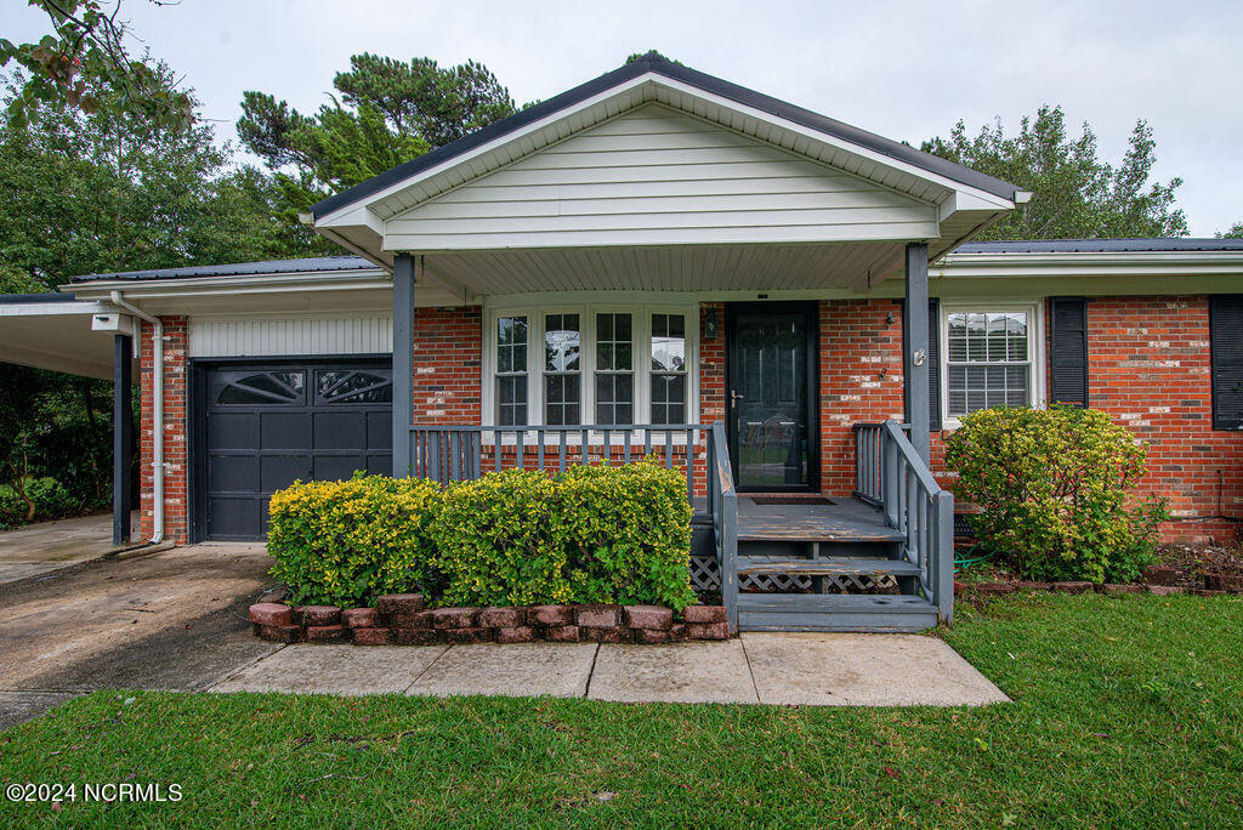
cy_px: 415
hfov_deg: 93.2
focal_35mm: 17
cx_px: 631
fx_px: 588
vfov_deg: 70.4
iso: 320
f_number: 7.1
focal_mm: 16
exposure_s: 1/500
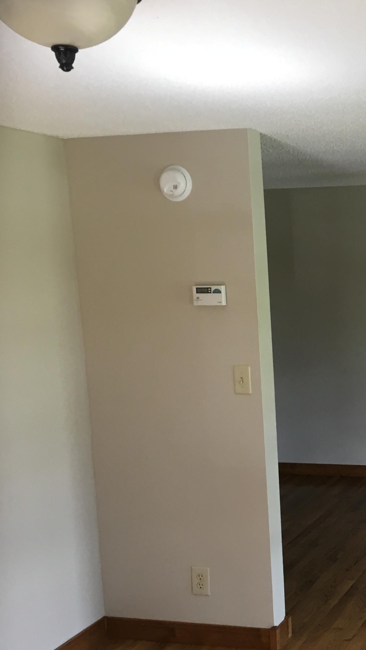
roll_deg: +2.6
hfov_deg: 22.6
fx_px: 845
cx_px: 433
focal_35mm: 49
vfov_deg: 42.0
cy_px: 373
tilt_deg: -6.4
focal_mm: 4.15
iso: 32
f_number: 2.2
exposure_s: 1/30
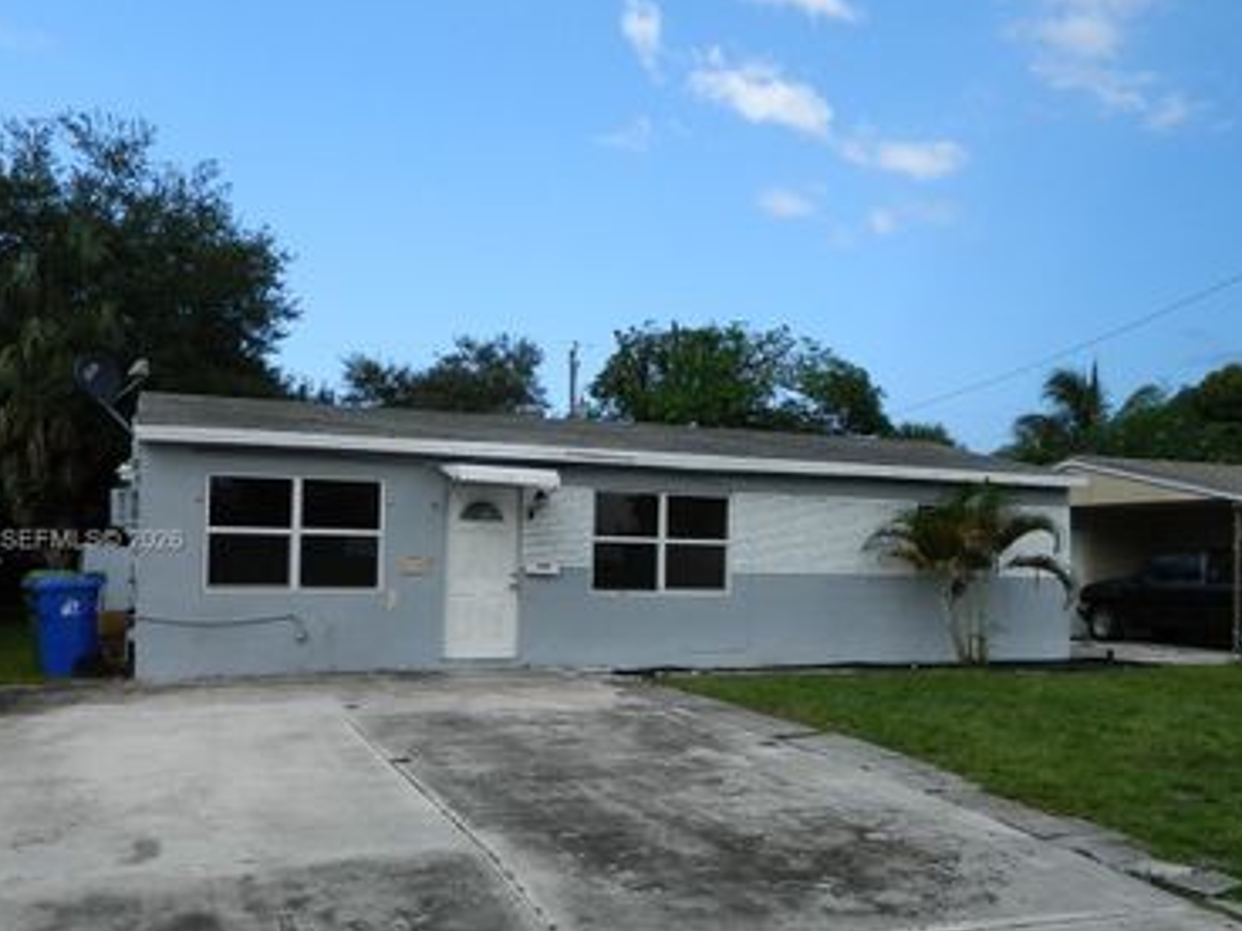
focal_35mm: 34
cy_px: 541
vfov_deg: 41.7
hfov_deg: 53.8
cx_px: 699
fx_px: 1220
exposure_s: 1/640
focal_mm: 4.5
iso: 80
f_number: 3.1
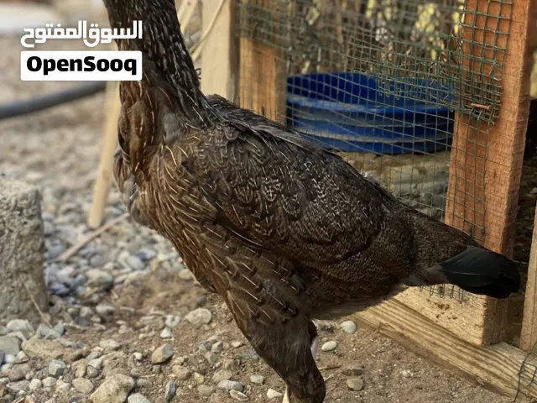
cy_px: 202
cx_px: 268
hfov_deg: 67.3
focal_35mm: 26
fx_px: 403
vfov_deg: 53.1
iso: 32
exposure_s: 1/473
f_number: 1.8
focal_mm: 4.25
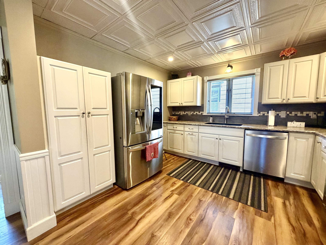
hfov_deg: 102.1
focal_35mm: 14
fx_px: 132
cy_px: 122
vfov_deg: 85.7
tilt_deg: -5.5
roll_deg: -0.3
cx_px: 163
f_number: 2.2
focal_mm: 2.22
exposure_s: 1/60
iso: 320
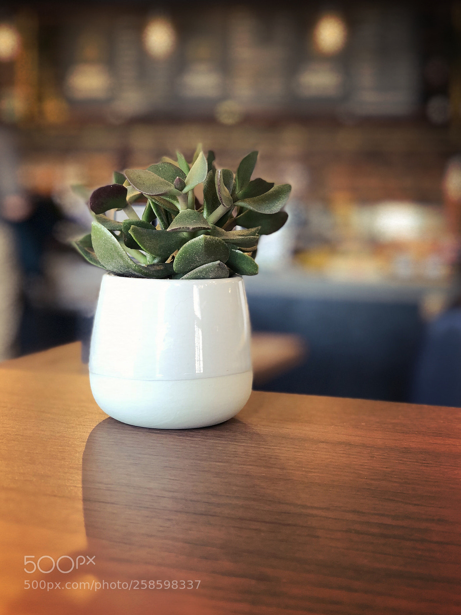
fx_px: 923
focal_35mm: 52
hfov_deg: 28.0
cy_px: 308
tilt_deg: -4.8
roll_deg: -1.6
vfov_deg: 36.8
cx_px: 230
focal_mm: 6
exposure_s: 1/50
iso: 64
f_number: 2.4
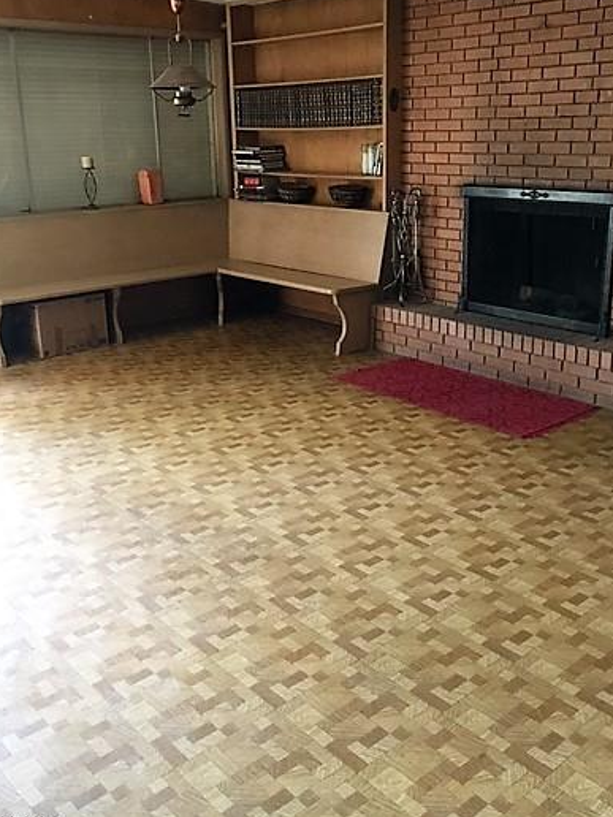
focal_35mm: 36
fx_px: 850
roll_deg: +1.6
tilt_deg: -14.9
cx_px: 320
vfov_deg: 51.2
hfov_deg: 39.6
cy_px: 356
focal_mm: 4.15
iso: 200
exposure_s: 1/24
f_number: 2.2
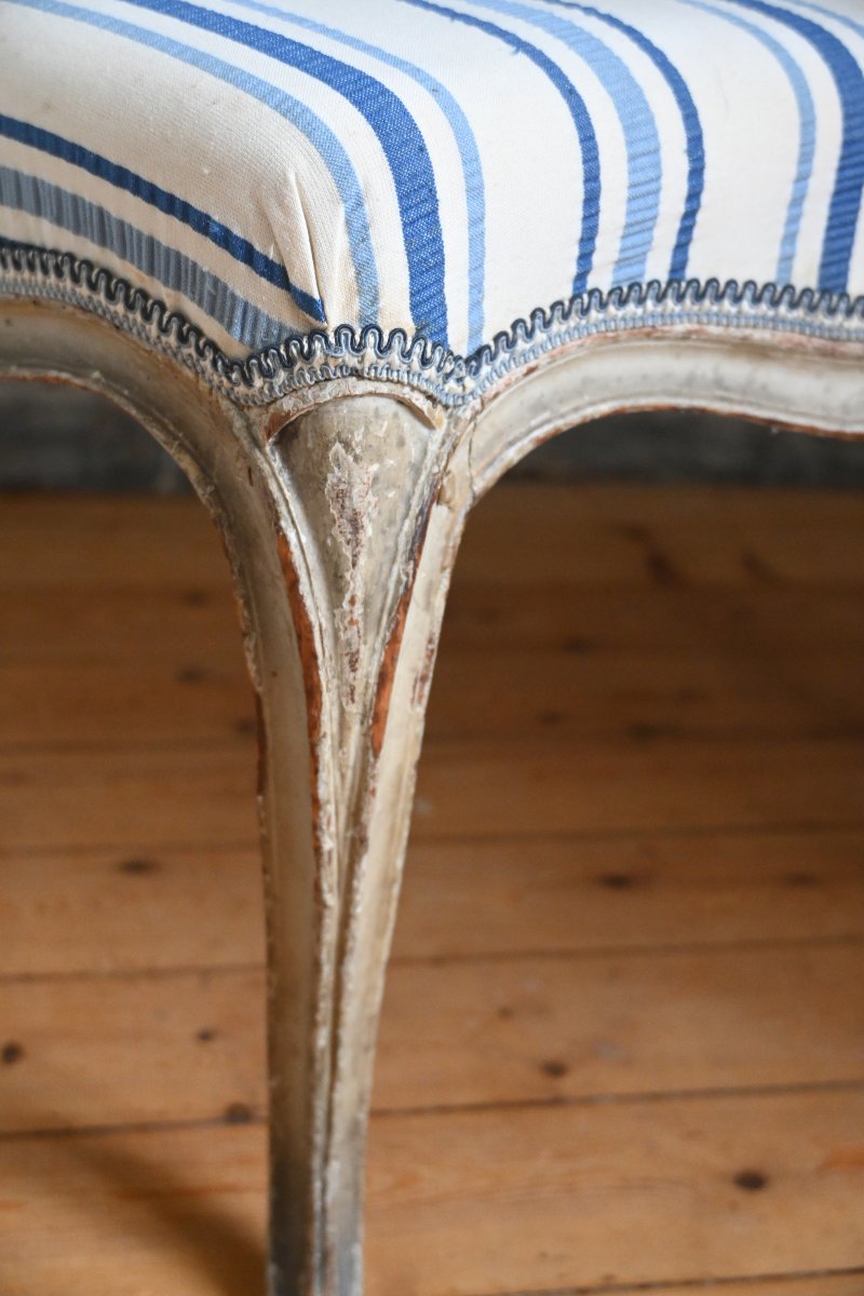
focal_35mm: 47
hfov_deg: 28.5
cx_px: 432
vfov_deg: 41.7
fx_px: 1701
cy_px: 648
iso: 2500
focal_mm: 31.5
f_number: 4
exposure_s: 1/125
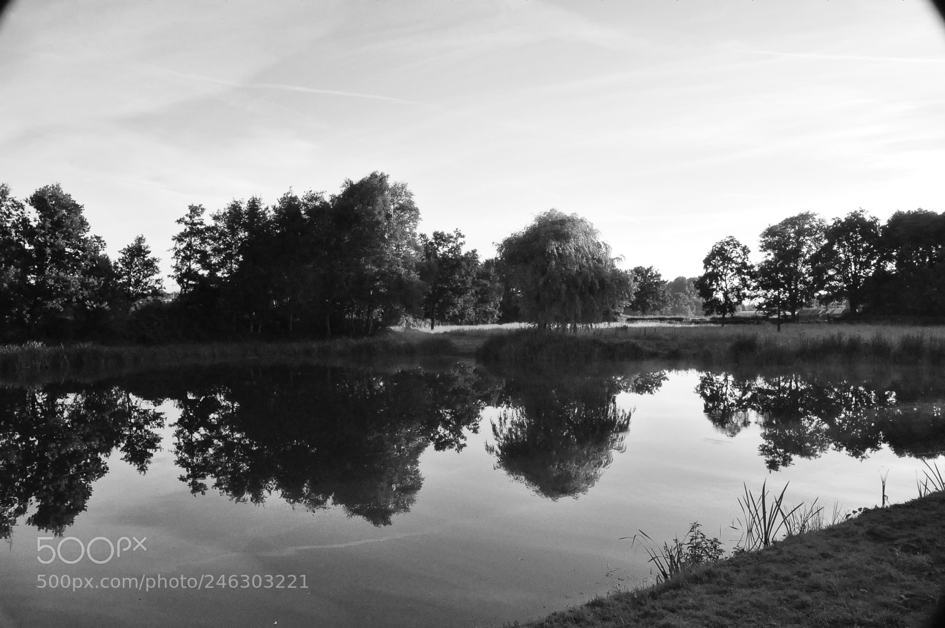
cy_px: 314
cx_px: 472
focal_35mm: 27
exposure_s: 1/60
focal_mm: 18
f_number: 22
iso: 2200
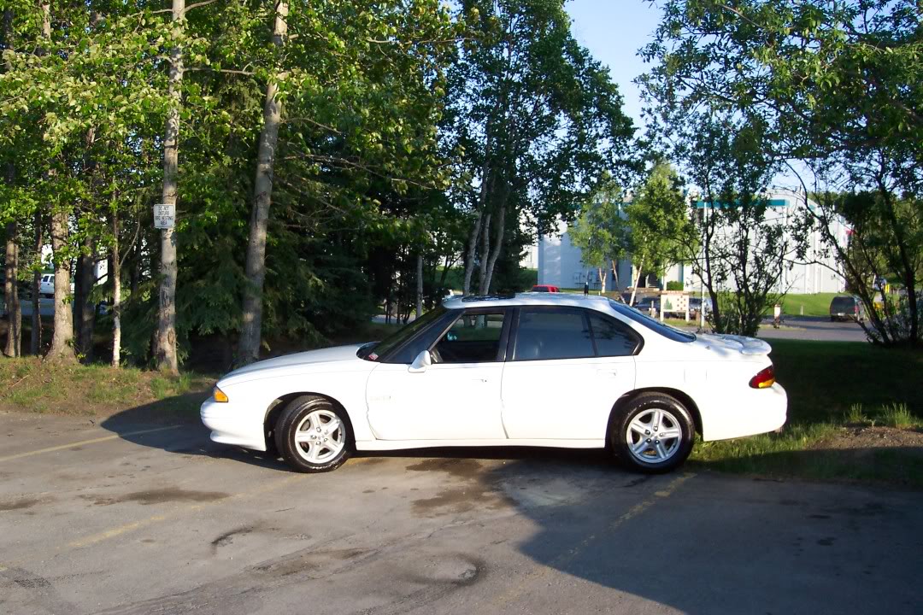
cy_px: 308
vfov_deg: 35.1
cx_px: 462
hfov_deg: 50.7
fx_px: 974
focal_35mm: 38
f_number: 2.8
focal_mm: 8
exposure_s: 1/700
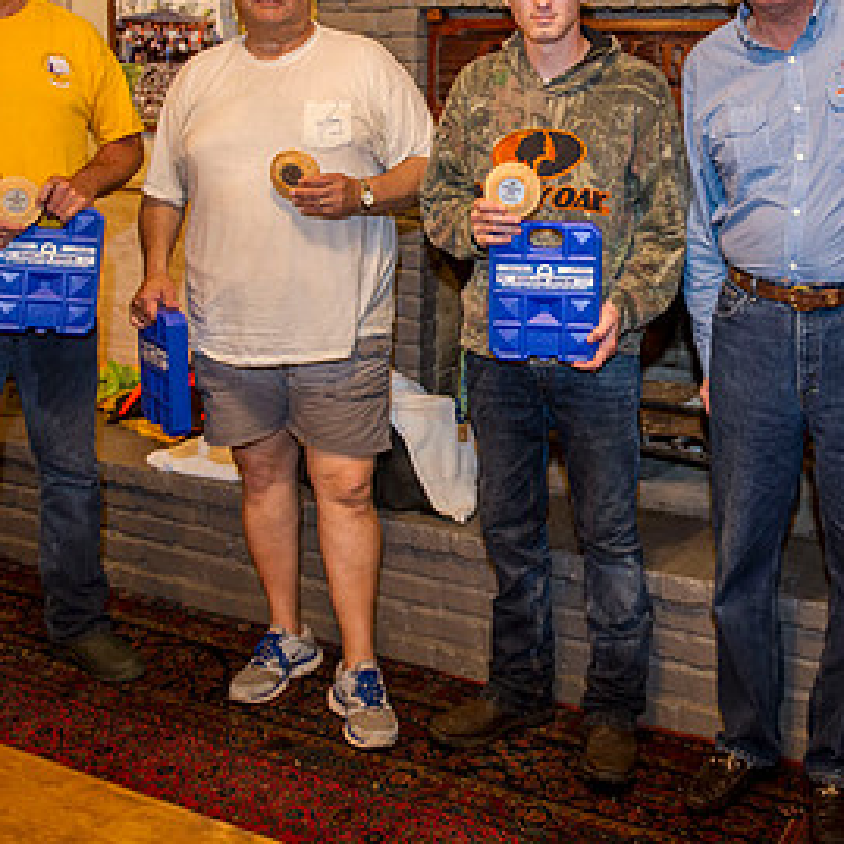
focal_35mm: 44
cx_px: 606
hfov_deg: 37.6
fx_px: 1214
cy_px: 251
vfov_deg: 37.7
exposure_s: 1/100
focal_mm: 24
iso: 1600
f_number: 2.8
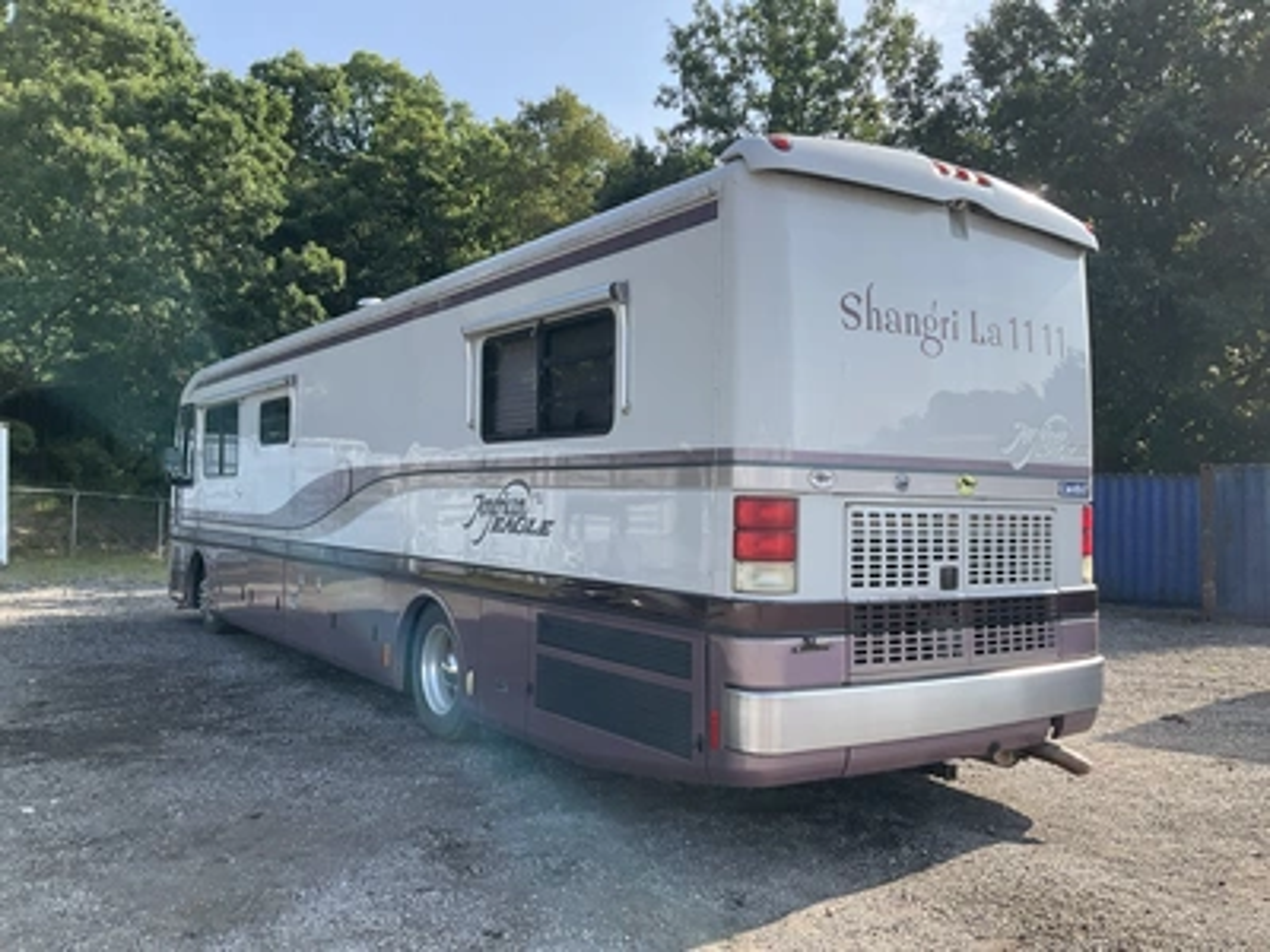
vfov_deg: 48.2
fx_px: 1064
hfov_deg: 61.7
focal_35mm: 29
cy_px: 476
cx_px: 635
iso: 25
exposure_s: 1/804
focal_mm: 3
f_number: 1.8
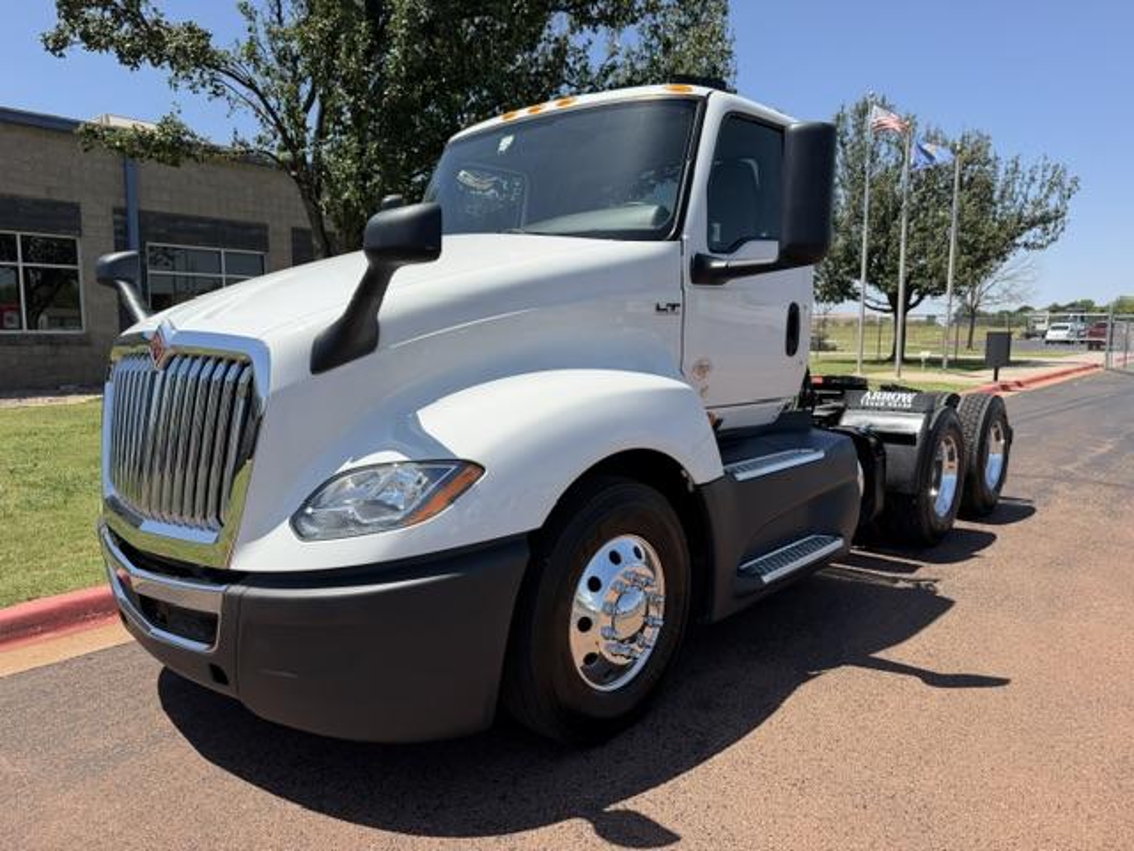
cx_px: 567
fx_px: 786
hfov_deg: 71.6
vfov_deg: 56.8
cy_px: 426
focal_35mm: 24
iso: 100
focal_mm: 6.76
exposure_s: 1/4673
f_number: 1.78
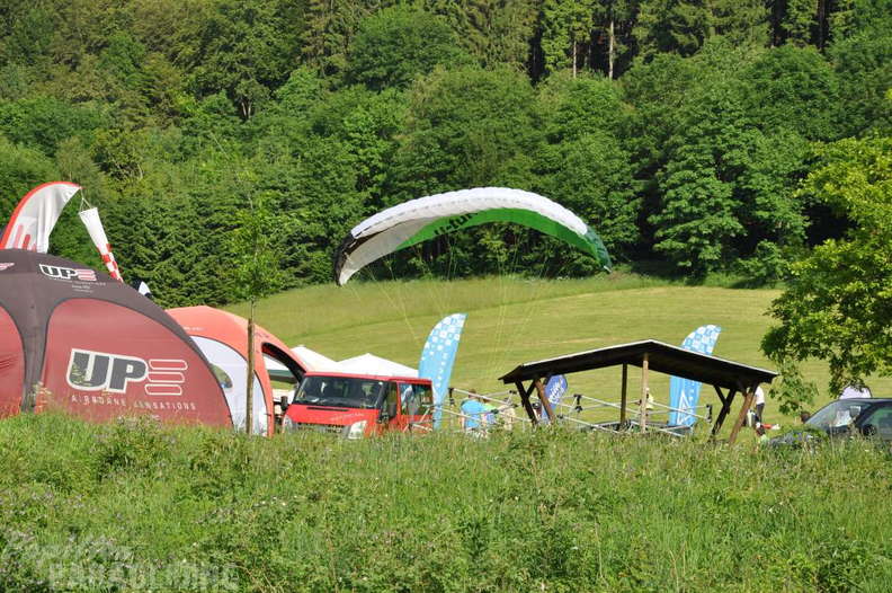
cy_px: 296
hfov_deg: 16.1
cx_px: 446
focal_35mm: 128
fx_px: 3155
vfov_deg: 10.7
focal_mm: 85
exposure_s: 1/320
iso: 200
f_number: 9
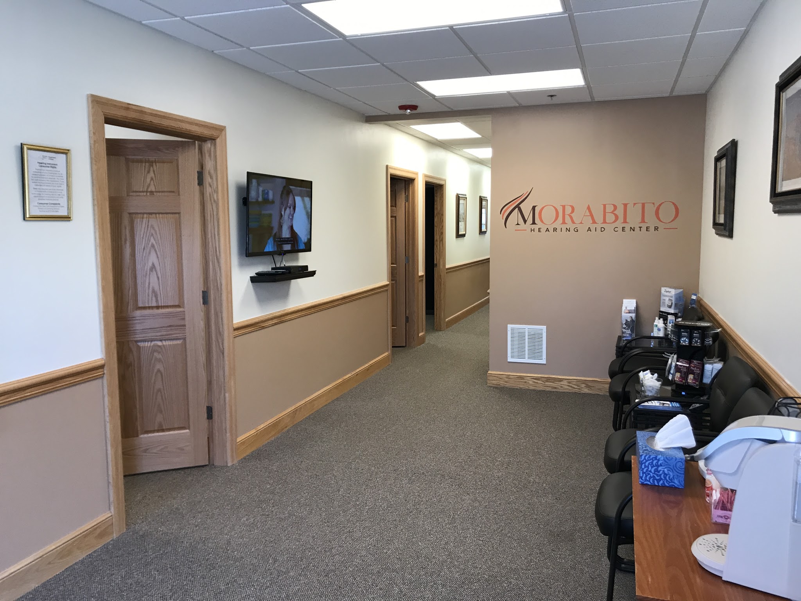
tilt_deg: -5.7
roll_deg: +0.4
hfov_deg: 63.4
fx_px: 648
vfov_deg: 49.7
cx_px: 400
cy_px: 300
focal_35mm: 28
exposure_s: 1/30
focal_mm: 3.99
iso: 20
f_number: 1.8
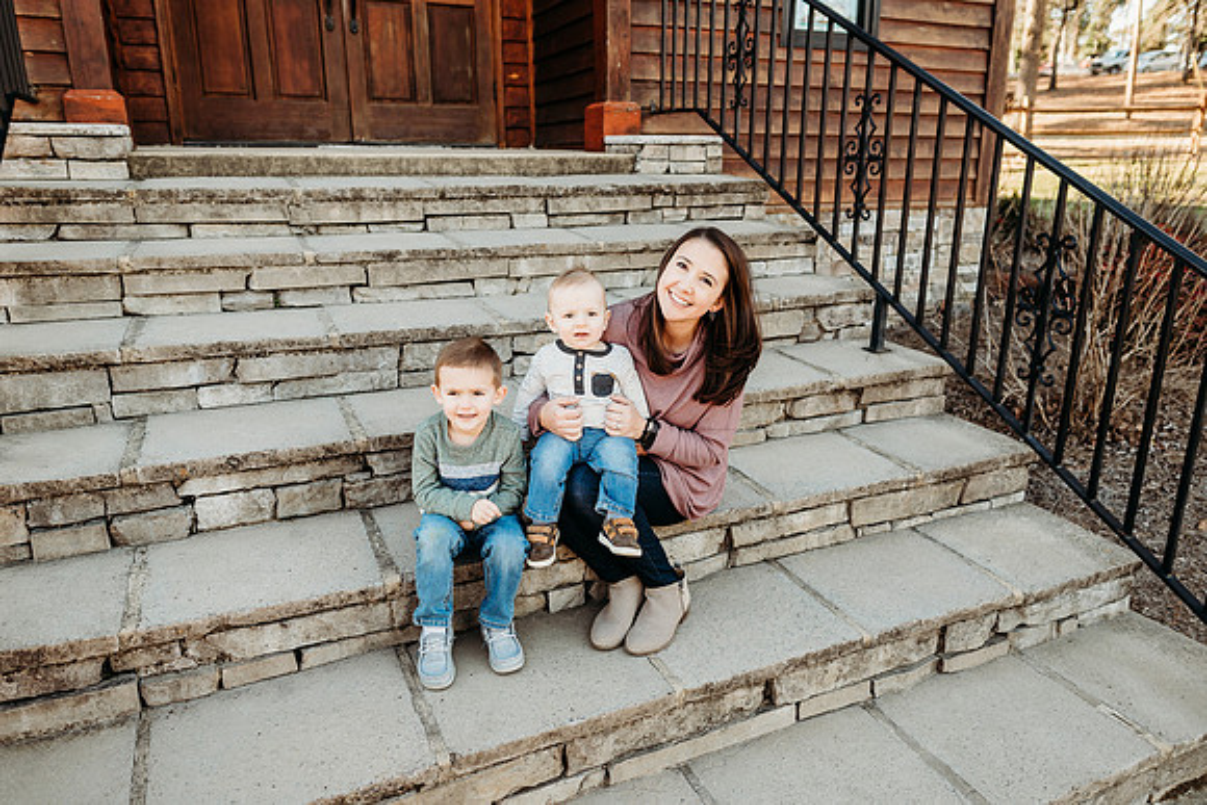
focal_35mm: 24
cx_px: 604
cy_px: 402
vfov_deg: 53.2
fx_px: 805
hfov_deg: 73.7
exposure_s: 1/320
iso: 250
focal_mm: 24
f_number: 2.8
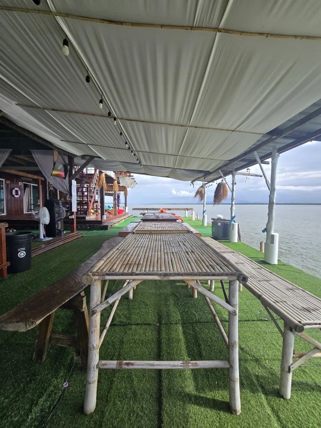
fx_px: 161
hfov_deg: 89.9
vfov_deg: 106.2
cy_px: 214
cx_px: 160
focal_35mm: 13
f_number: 2.2
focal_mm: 2.2
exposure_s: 1/1061
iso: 50
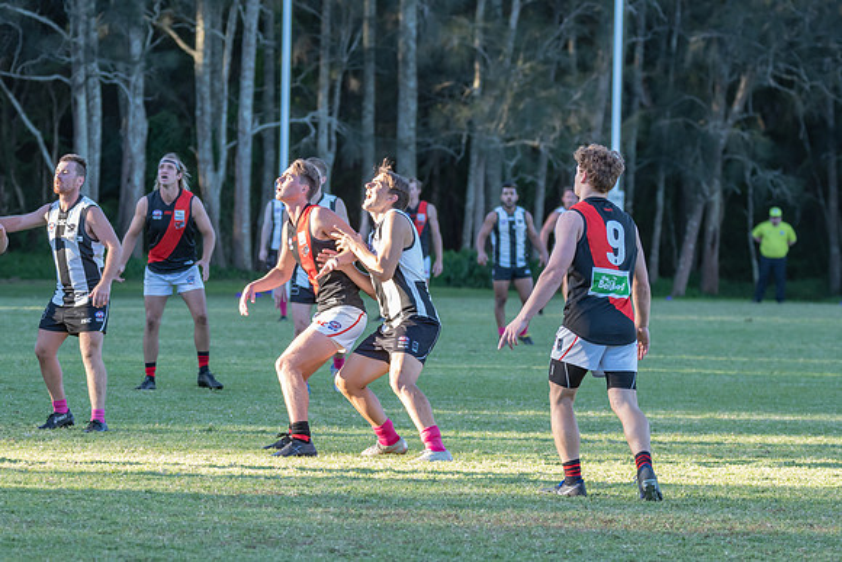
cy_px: 281
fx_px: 6566
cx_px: 421
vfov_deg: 4.9
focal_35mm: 281
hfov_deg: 7.3
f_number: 5.6
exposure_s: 1/320
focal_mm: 180
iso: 800
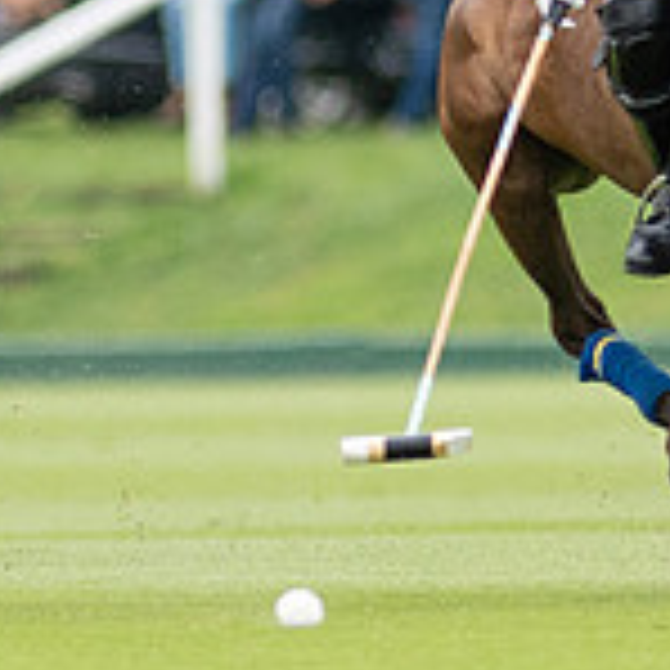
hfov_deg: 0.7
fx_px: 57460
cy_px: 48
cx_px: 667
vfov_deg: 0.7
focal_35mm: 2624
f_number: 2.8
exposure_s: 1/2000
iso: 320
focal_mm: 300
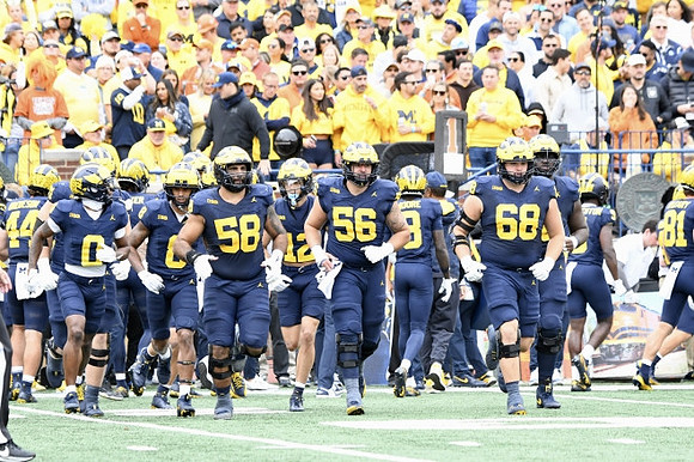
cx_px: 347
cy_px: 231
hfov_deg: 6.2
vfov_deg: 4.2
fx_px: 6358
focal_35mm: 330
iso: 1600
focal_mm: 220
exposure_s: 1/1250
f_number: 5.3
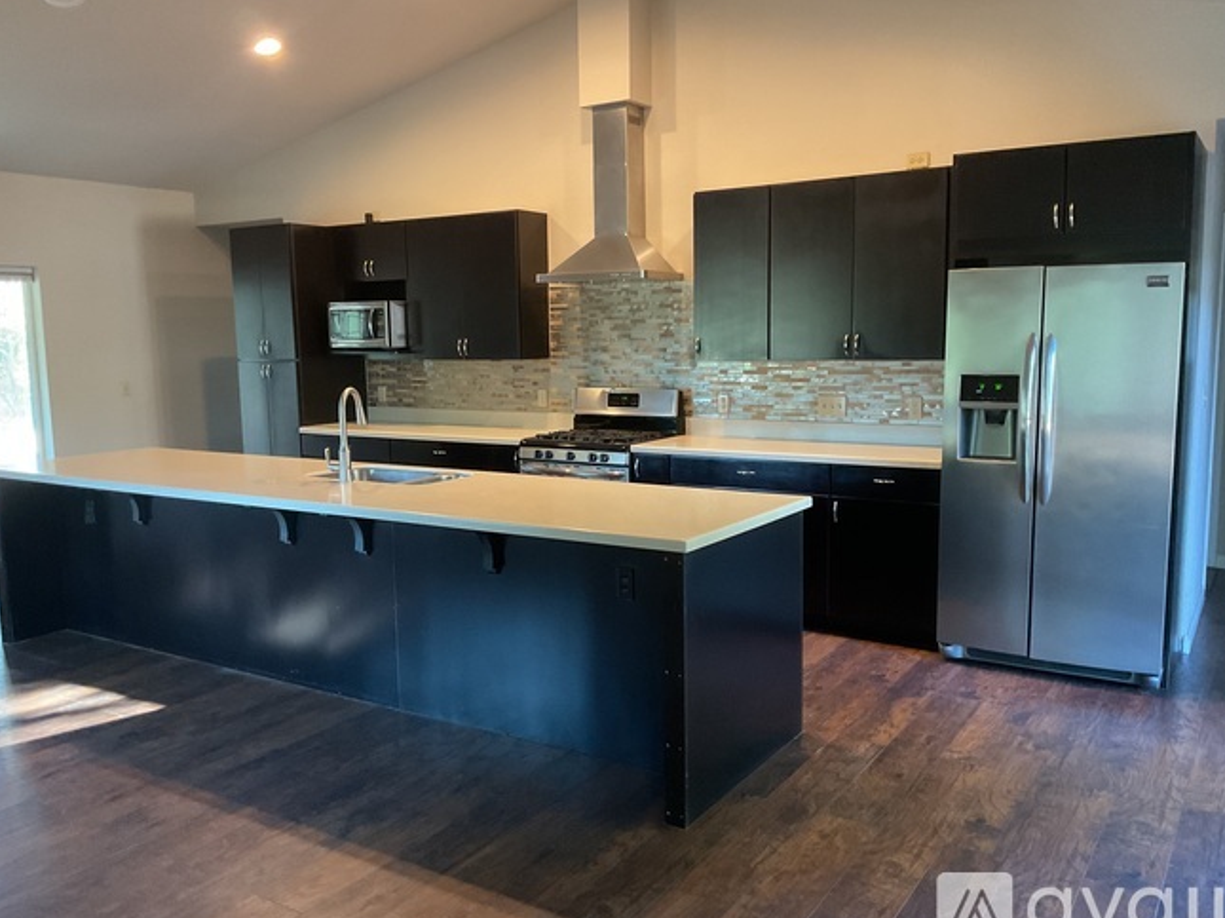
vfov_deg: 46.7
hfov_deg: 60.0
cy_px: 473
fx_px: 1061
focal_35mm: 30
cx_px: 611
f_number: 1.8
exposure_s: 1/40
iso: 320
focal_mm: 3
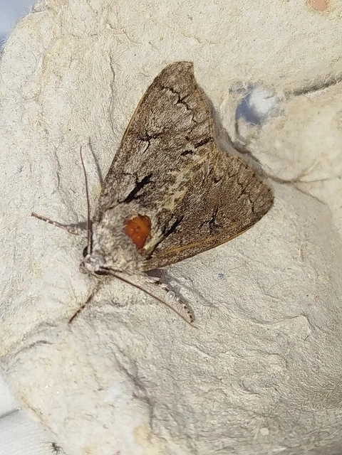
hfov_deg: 18.7
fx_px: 1041
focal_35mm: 79
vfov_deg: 24.7
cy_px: 228
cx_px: 171
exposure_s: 1/50
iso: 64
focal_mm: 5.31
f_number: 1.7
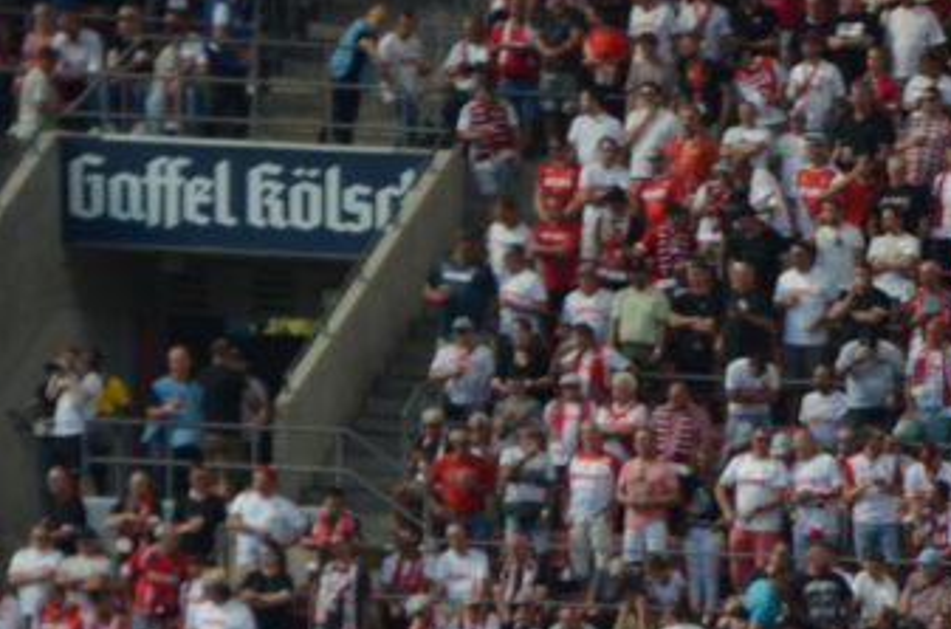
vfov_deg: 2.7
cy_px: 1374
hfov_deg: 4.1
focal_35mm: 498
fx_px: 13125
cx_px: 2210
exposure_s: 1/500
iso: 200
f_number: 5.6
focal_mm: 70
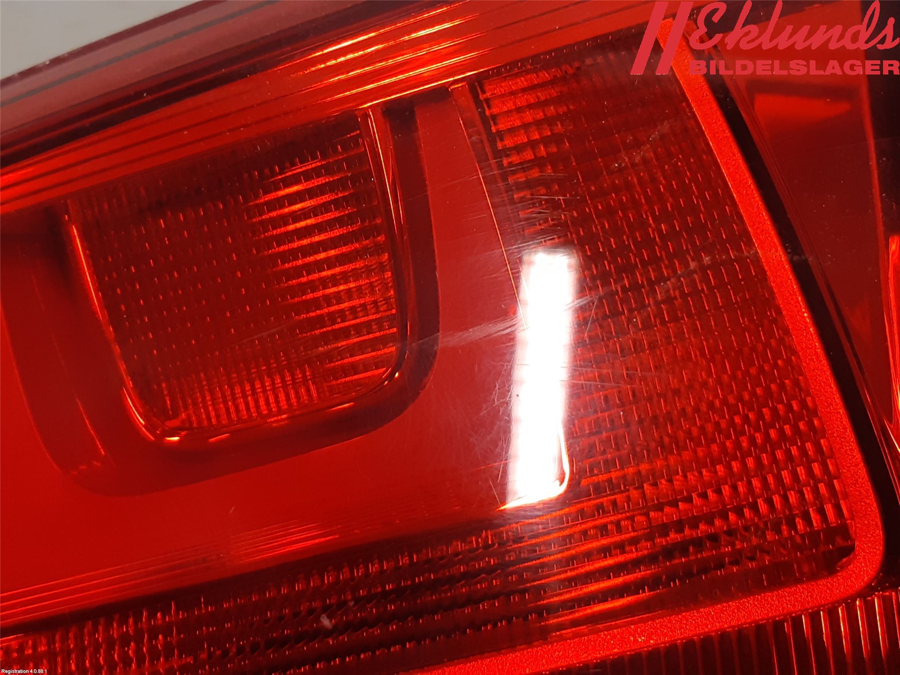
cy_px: 338
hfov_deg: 67.3
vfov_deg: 53.1
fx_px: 676
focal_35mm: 26
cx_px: 450
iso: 100
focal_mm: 3.93
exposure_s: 1/50
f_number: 1.7
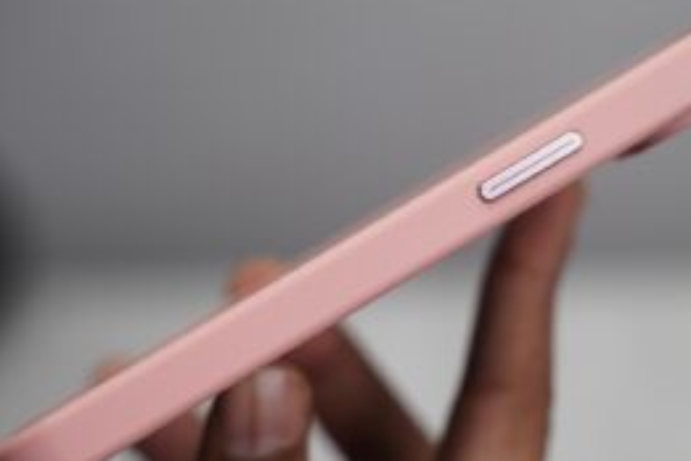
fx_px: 1938
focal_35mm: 101
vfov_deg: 13.6
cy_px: 253
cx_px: 400
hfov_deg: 20.2
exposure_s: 1/90
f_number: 4
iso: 320
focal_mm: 66
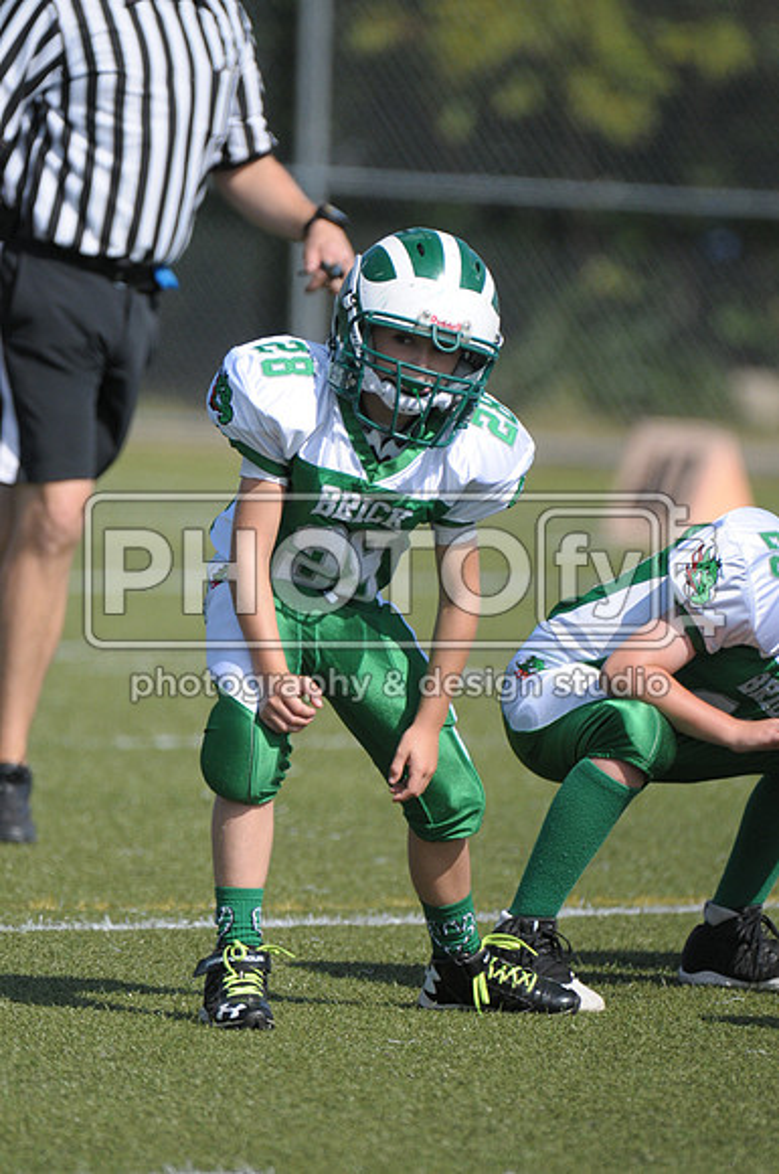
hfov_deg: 2.6
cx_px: 390
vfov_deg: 3.9
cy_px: 587
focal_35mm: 525
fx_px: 17090
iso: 640
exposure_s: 1/5000
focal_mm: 350
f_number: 4
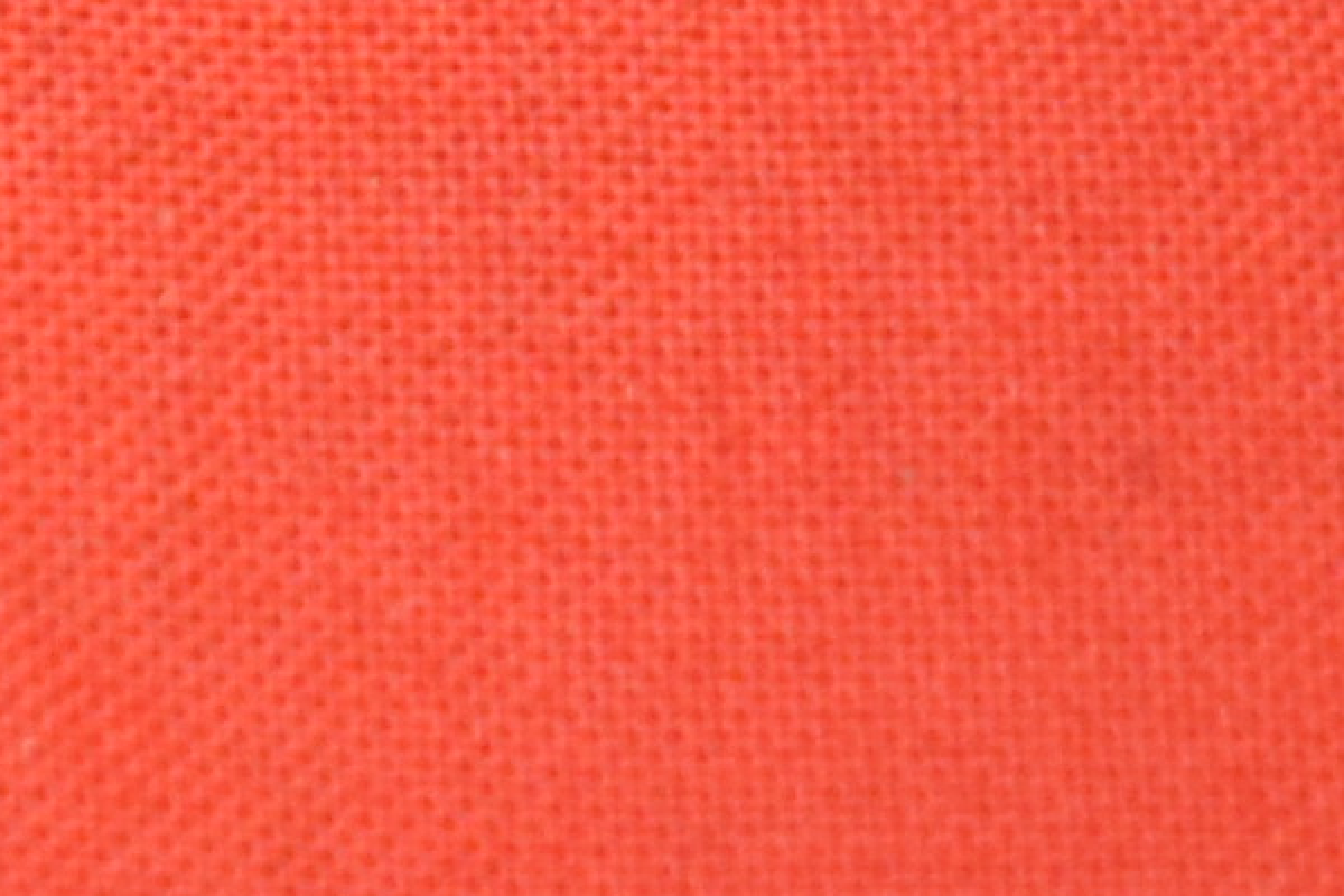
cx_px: -2804
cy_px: -1521
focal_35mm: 427
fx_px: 15940
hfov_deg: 4.6
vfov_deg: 3.2
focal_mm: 38
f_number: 5
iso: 1250
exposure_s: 1/60
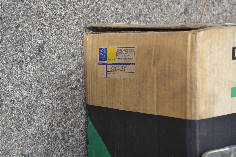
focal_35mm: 82
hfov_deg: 24.6
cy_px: 78
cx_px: 118
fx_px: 541
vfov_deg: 16.6
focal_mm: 55
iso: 100
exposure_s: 1/160
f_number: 6.3
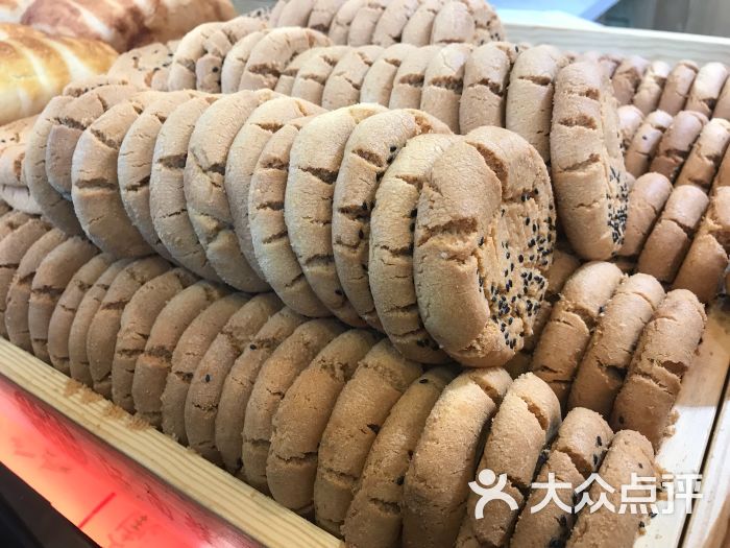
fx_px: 590
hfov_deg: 63.4
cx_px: 365
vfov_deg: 49.7
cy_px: 274
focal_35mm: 28
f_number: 1.8
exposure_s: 1/33
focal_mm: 3.99
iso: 25
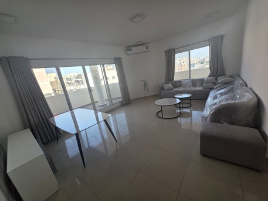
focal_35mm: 13
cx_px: 134
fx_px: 101
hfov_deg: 106.2
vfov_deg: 89.9
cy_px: 100
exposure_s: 1/100
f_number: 1.9
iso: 32
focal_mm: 2.2
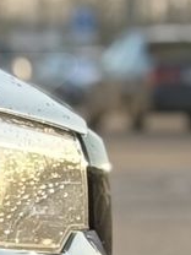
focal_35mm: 370
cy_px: 132
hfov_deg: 3.8
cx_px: -496
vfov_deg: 5.4
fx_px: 2722
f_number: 1.78
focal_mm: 6.76
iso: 100
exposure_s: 1/343
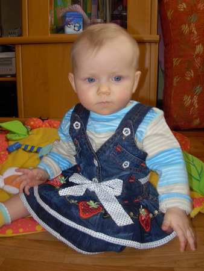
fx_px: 298
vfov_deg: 49.0
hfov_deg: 37.8
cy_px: 136
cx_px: 102
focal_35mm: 38
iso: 79
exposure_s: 1/22.6
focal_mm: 6.3
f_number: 2.9
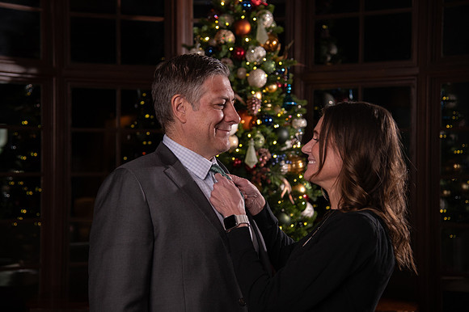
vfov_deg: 21.1
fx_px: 838
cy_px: 157
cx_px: 209
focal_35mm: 64
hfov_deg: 31.2
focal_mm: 58
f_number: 4
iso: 1600
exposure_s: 1/250
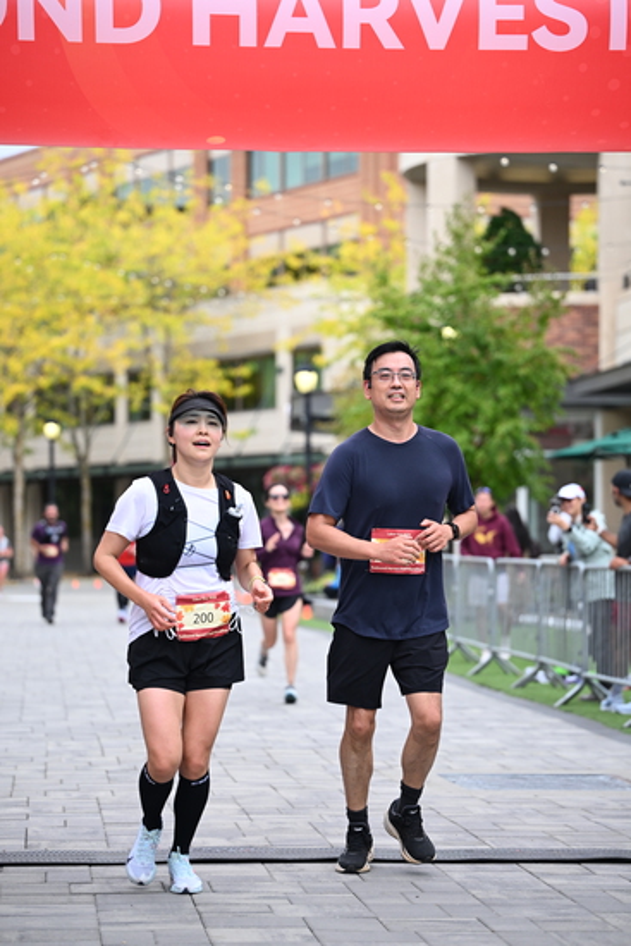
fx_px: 2654
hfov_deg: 13.6
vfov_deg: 20.2
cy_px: 473
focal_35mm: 101
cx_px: 316
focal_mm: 101
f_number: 2.8
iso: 640
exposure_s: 1/2000
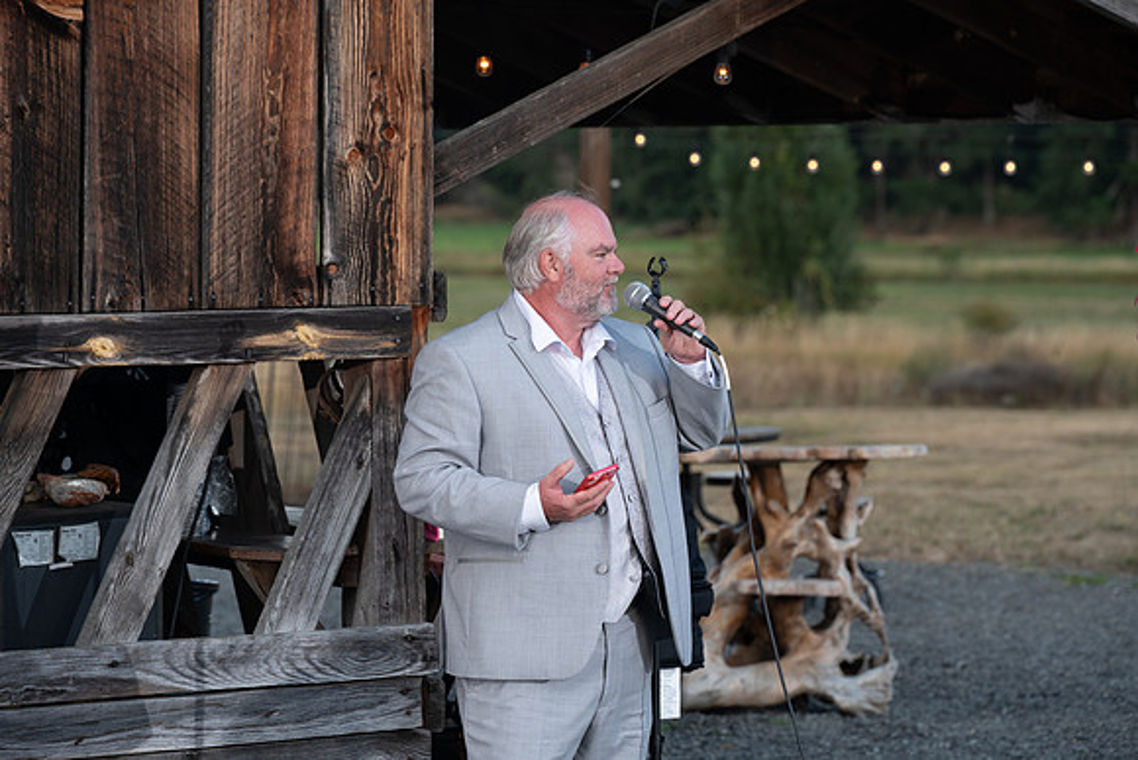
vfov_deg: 9.2
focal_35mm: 150
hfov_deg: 13.7
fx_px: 4743
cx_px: 569
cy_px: 380
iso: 320
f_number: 6.3
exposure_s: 1/200
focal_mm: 150
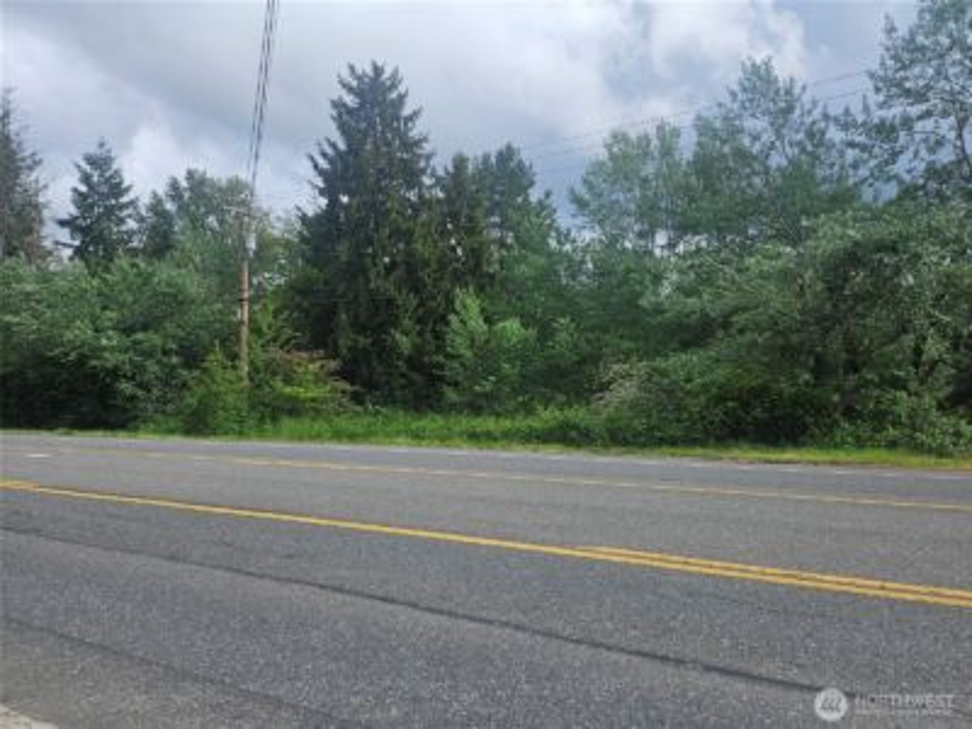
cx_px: 486
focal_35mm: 23
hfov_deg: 73.9
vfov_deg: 58.9
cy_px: 364
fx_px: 646
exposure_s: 1/1742
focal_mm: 5.4
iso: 25
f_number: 1.8
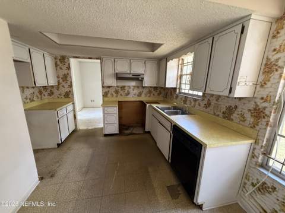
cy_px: 106
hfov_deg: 102.1
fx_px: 115
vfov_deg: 85.6
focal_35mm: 14
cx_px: 142
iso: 400
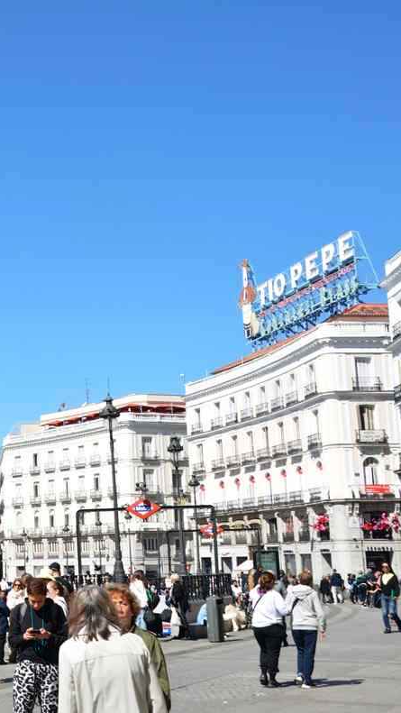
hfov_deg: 20.2
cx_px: -110
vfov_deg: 38.0
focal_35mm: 55
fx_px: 1036
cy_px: 360
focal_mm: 23
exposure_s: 1/160
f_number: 9
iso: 100
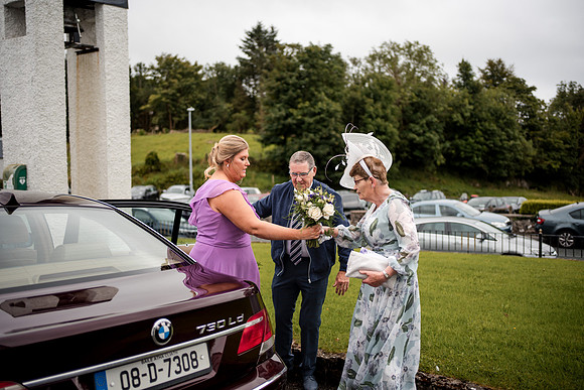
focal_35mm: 35
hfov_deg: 54.4
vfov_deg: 37.9
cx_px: 292
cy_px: 195
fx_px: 568
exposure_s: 1/1600
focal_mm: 35
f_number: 1.8
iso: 100
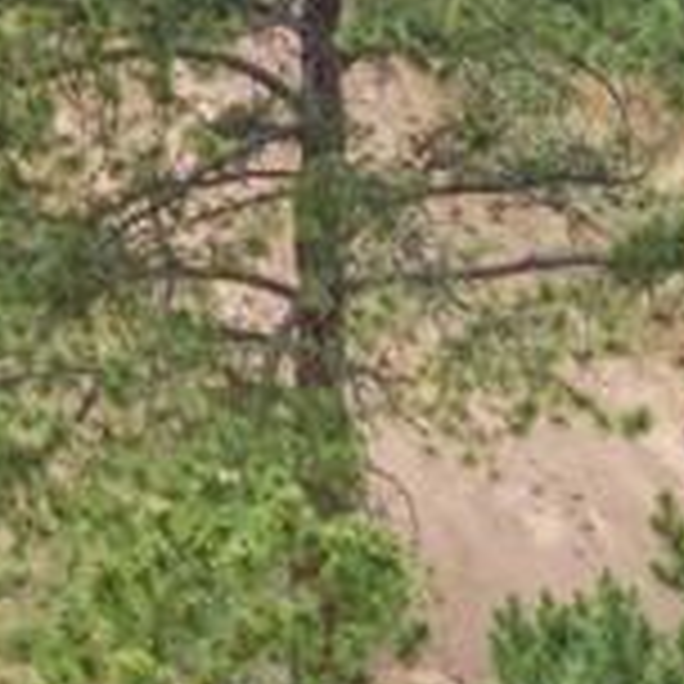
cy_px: -875
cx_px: -1264
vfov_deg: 2.7
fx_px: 14509
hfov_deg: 2.7
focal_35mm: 649
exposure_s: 1/15
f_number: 2.8
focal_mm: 19.35
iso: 550
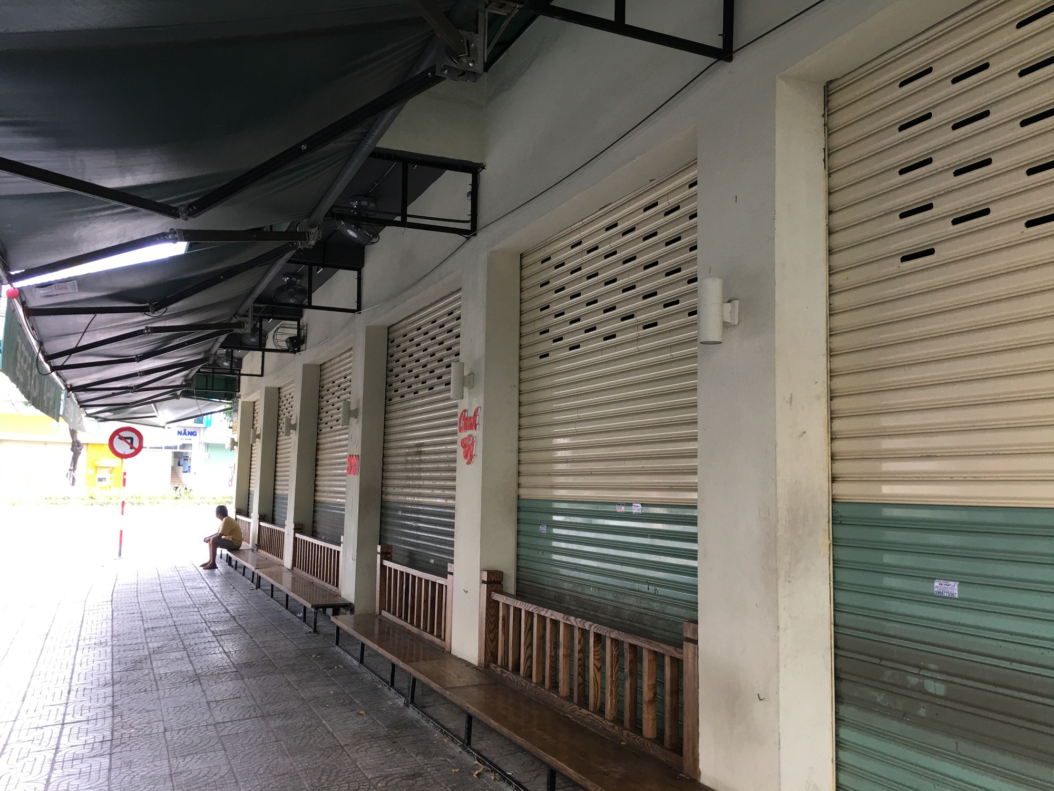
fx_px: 883
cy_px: 396
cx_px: 527
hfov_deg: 61.7
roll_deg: -0.3
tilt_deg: +8.7
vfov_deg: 48.2
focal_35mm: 29
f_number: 2.2
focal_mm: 4.15
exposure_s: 1/33
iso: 32
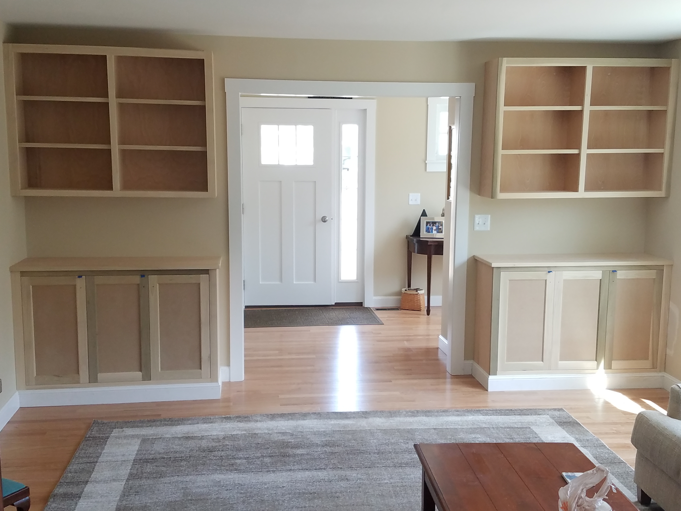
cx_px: 340
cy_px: 256
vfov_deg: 53.1
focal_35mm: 26
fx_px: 511
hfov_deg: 67.3
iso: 80
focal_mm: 4.2
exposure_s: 1/60
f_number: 1.7
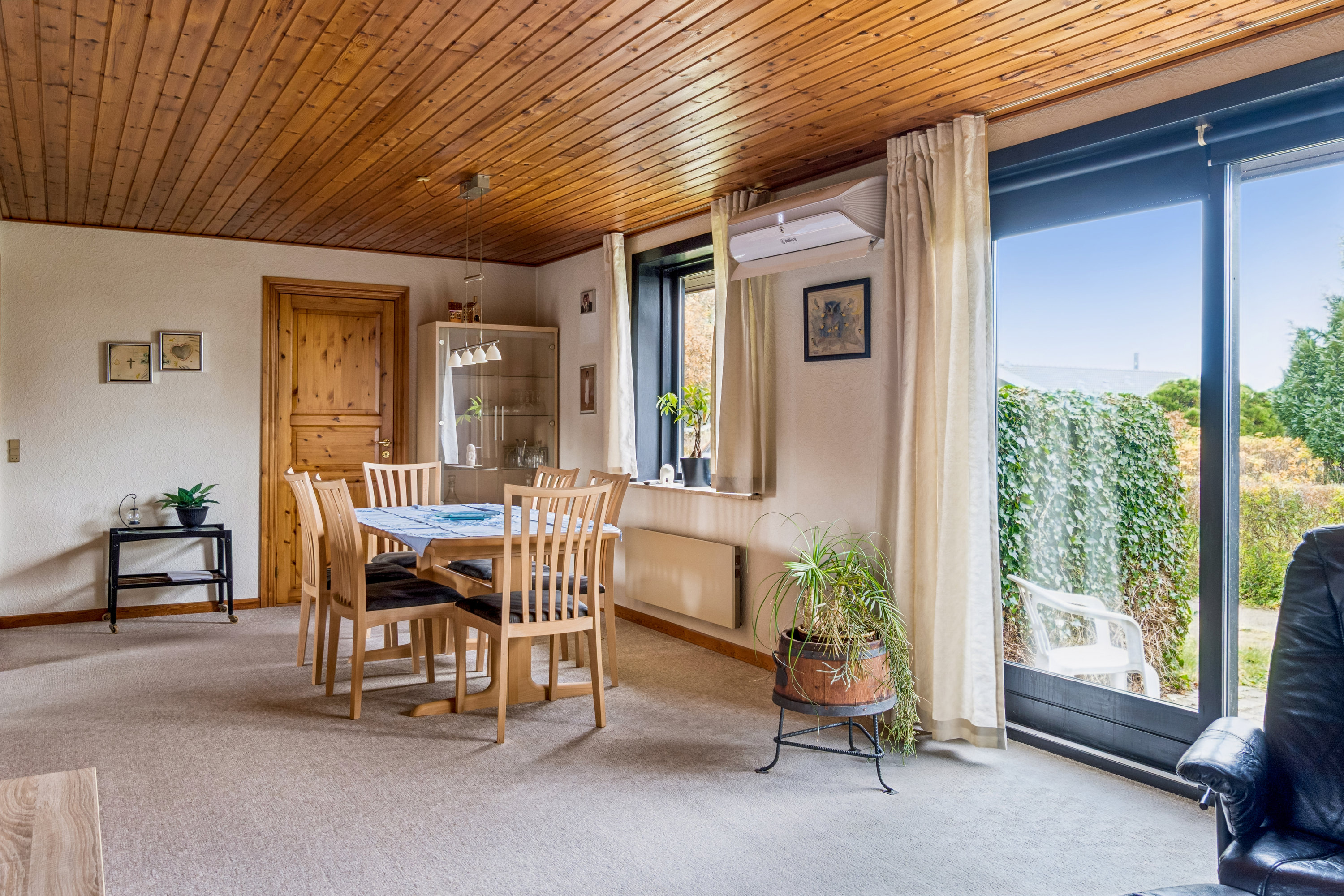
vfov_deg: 47.9
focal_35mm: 27
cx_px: 672
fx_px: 1008
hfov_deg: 67.4
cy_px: 448
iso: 200
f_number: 8
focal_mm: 18
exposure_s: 1/1.67
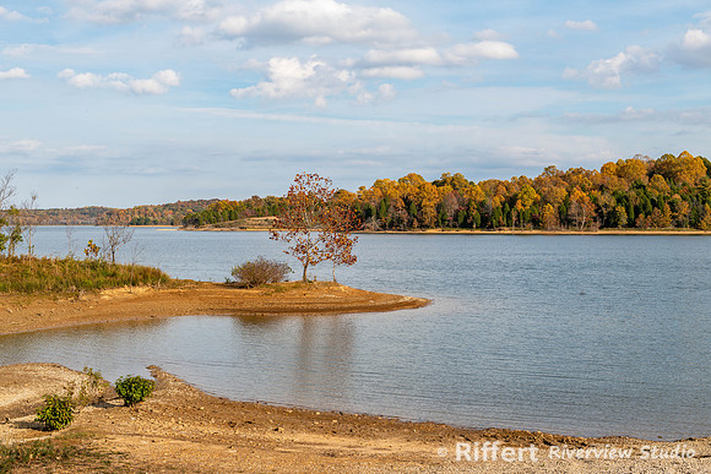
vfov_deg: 27.0
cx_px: 356
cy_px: 237
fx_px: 988
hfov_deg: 39.6
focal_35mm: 50
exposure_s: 1/160
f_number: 8
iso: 64
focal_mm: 50
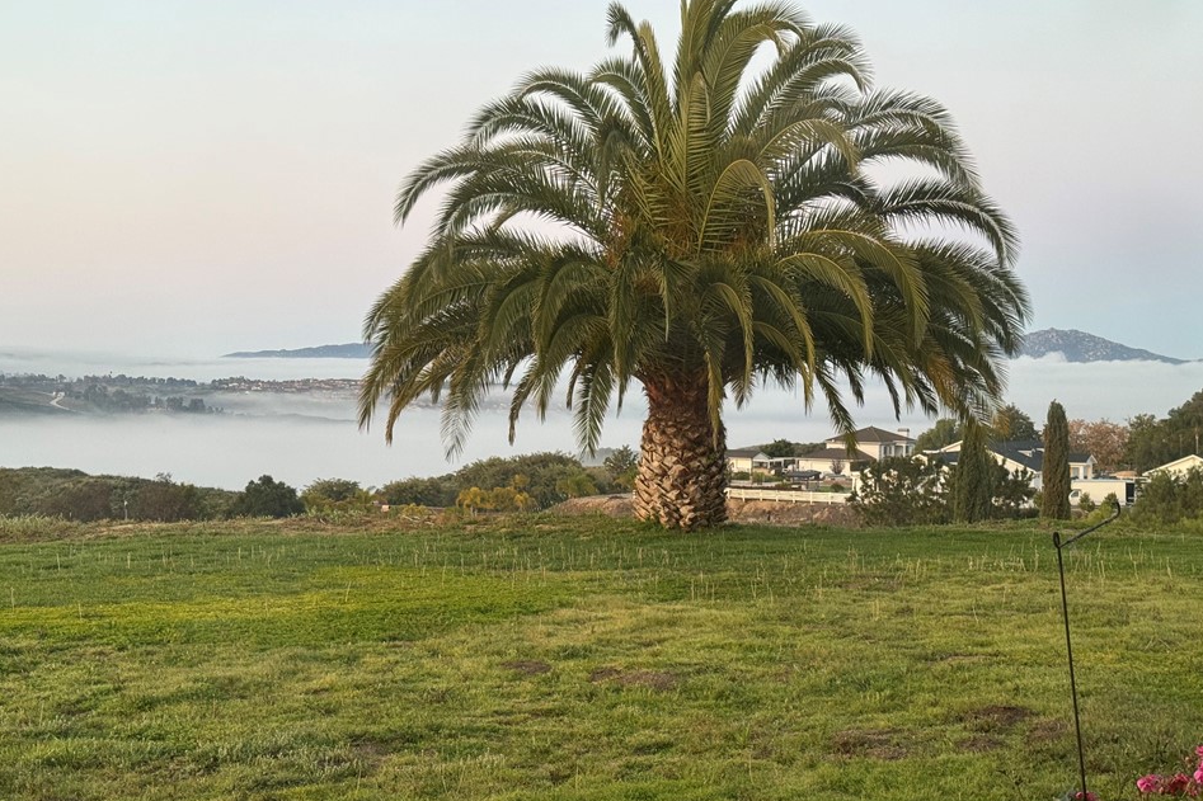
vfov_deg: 25.0
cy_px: 467
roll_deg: -0.9
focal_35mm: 54
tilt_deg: -3.1
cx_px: 602
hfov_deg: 36.9
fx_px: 1804
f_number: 1.78
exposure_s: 1/60
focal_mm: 6.86
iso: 160
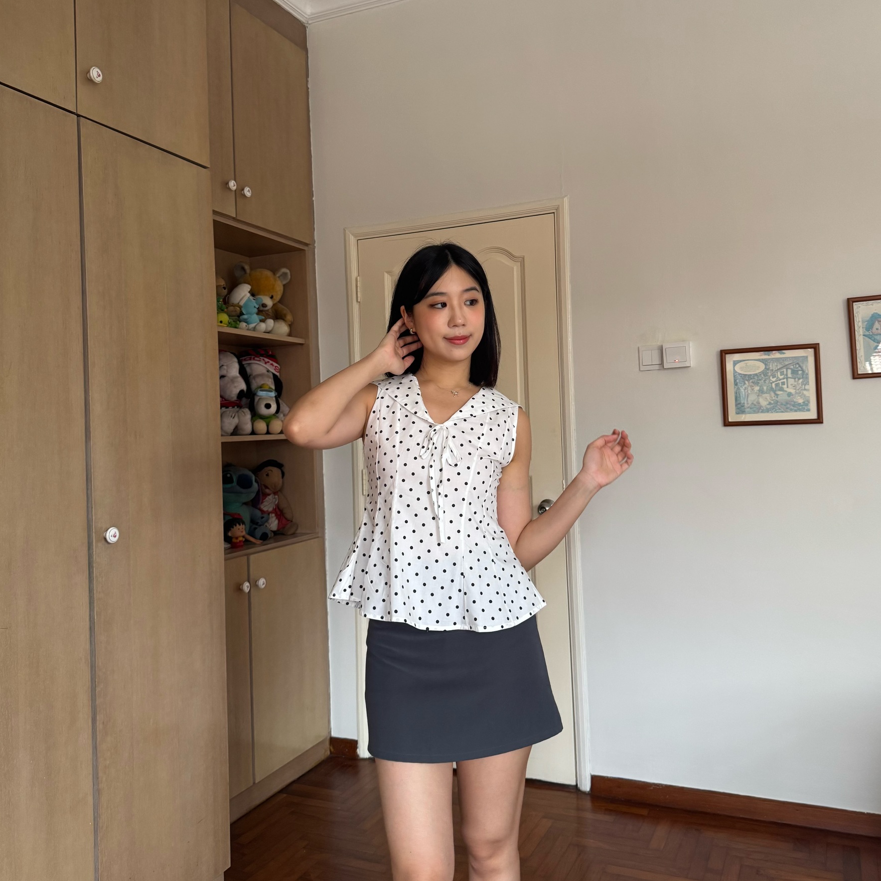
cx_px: 450
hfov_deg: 55.6
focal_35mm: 29
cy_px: 404
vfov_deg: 55.6
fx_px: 835
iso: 200
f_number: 1.78
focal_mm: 6.76
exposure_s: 1/101
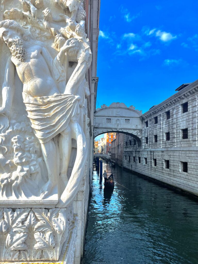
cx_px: 99
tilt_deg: +6.5
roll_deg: -0.4
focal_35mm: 26
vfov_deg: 67.3
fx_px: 198
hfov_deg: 53.1
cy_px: 132
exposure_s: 1/2747
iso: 32
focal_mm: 4.2
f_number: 1.6
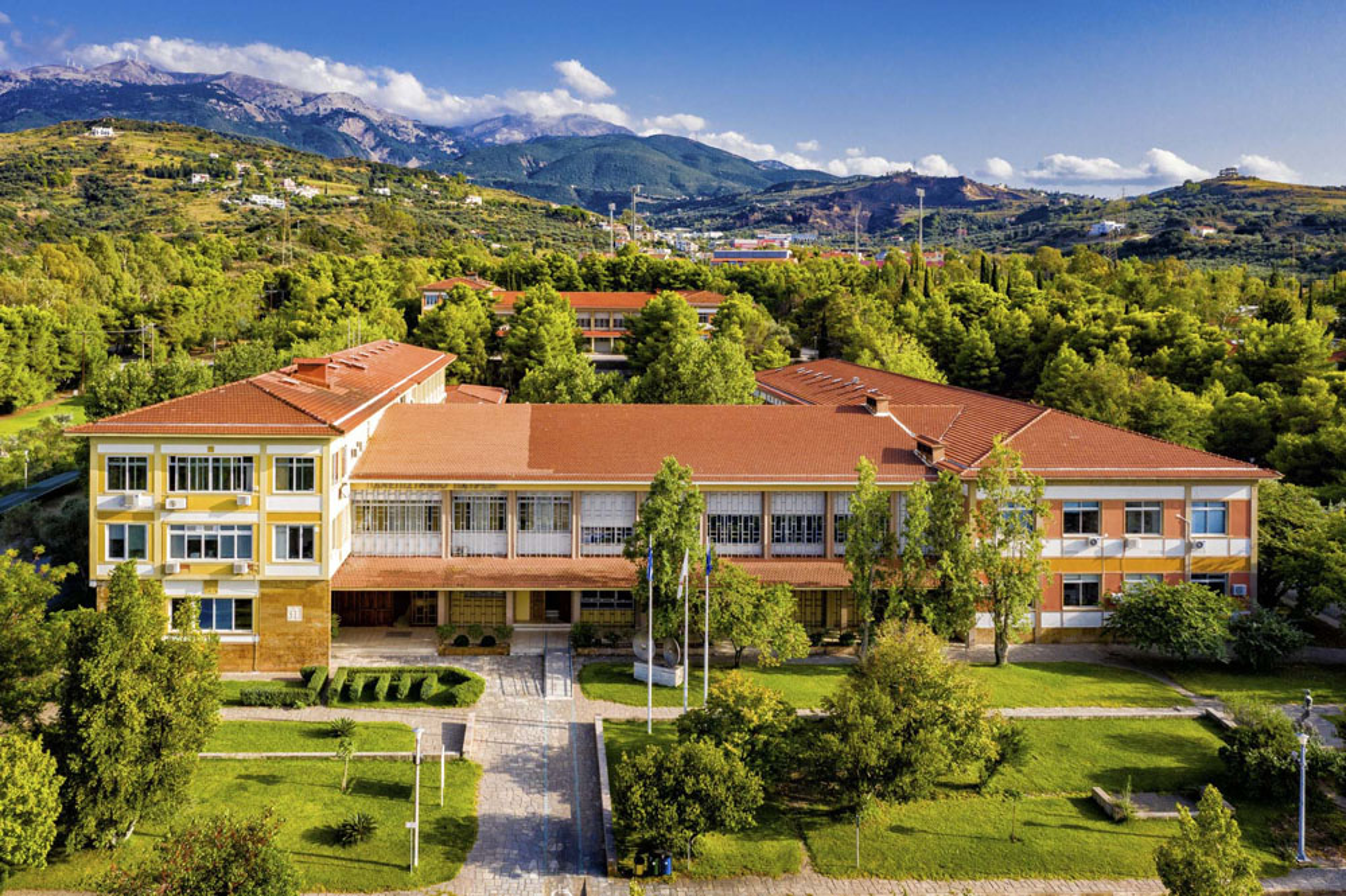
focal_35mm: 28
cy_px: 448
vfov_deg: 46.4
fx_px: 1046
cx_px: 673
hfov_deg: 65.5
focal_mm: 10.26
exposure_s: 1/320
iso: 100
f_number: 5
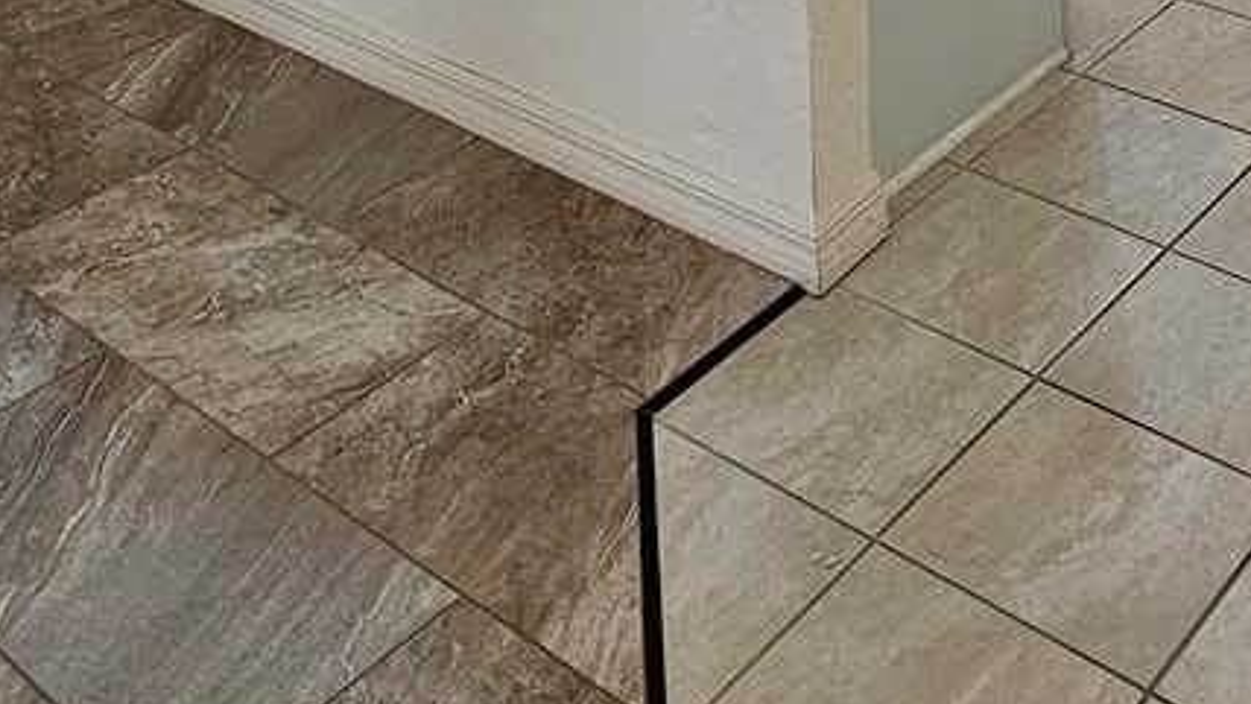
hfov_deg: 38.9
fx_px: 1759
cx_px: 783
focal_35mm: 53
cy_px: -783
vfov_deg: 16.2
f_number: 2.2
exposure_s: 1/60
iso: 100
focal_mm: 2.2
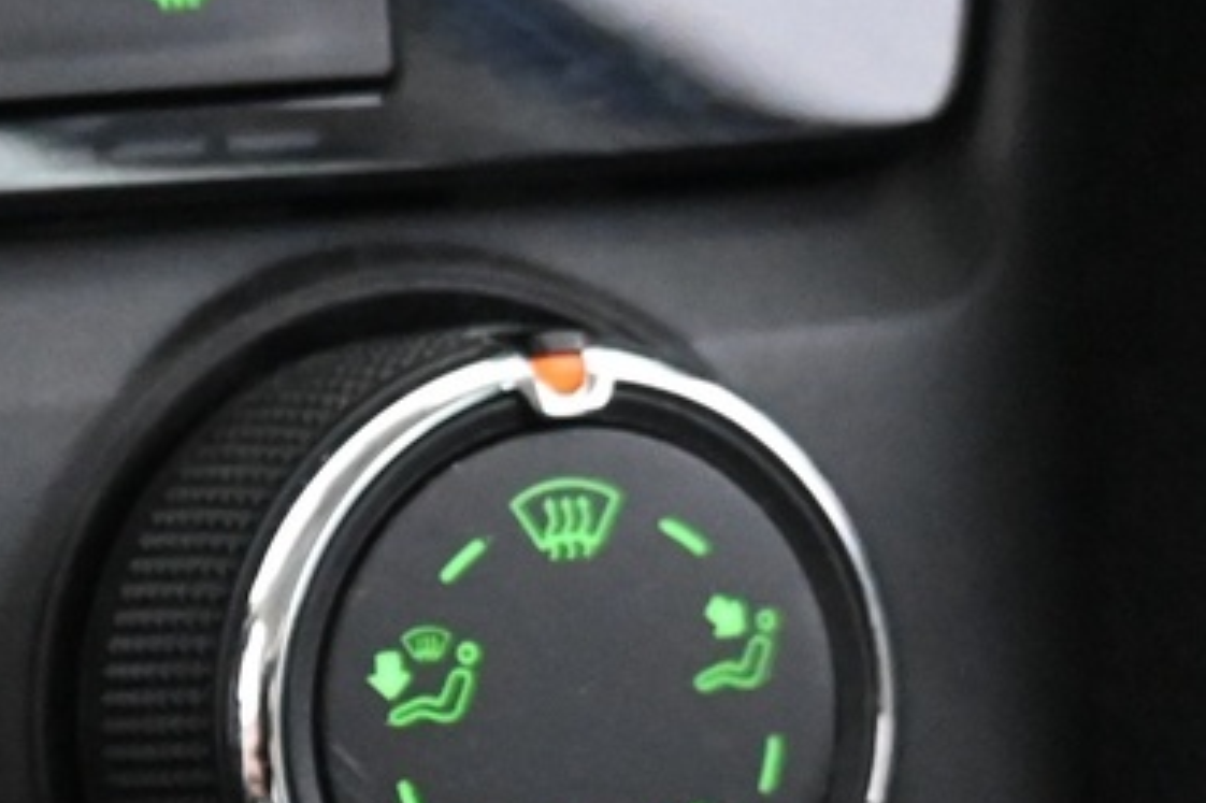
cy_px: 835
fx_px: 3918
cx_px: -874
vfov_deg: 11.6
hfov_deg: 15.4
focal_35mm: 117
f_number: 3.5
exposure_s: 1/30
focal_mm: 18
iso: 5600
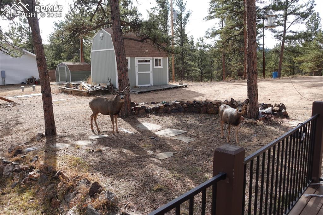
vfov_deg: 39.9
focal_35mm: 33
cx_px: 162
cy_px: 108
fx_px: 296
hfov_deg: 57.2
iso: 125
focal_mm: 12.65
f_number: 3.5
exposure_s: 1/400
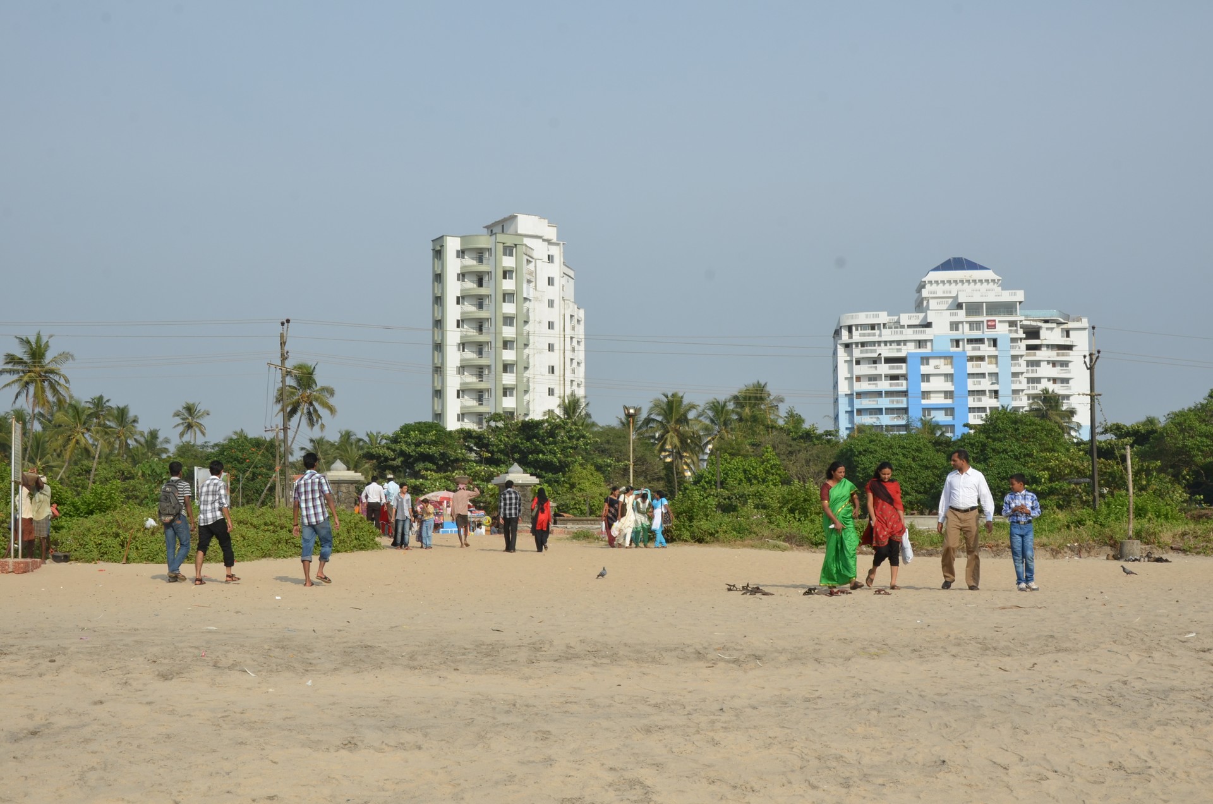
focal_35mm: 48
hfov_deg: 41.2
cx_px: 606
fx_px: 1614
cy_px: 402
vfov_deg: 28.0
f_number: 14
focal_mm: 32
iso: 200
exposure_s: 1/200
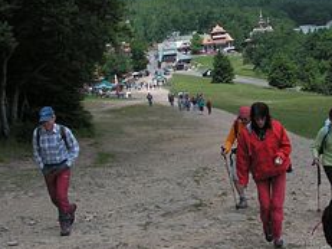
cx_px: 241
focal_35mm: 70
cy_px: 119
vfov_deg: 21.0
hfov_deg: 27.5
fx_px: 671
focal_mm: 6
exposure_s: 1/800
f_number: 3.2
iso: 50
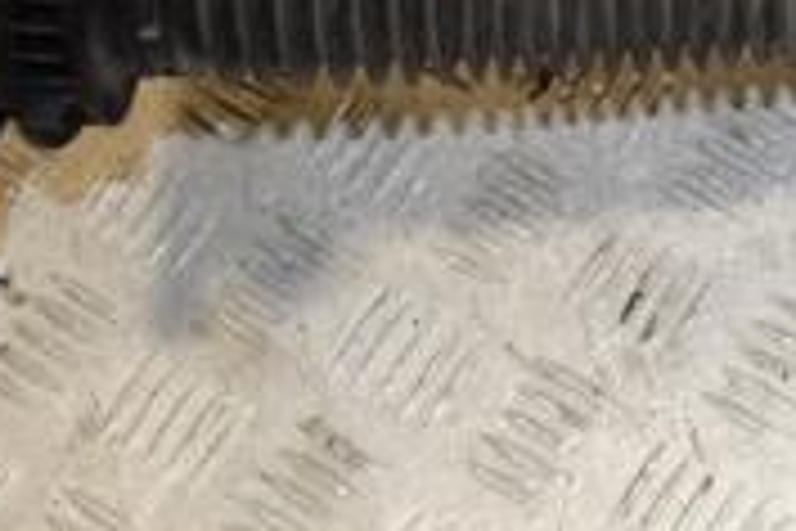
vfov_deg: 12.4
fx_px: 2359
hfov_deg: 18.0
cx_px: 998
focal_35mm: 107
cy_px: -184
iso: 800
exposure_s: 1/200
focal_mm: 21
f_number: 9
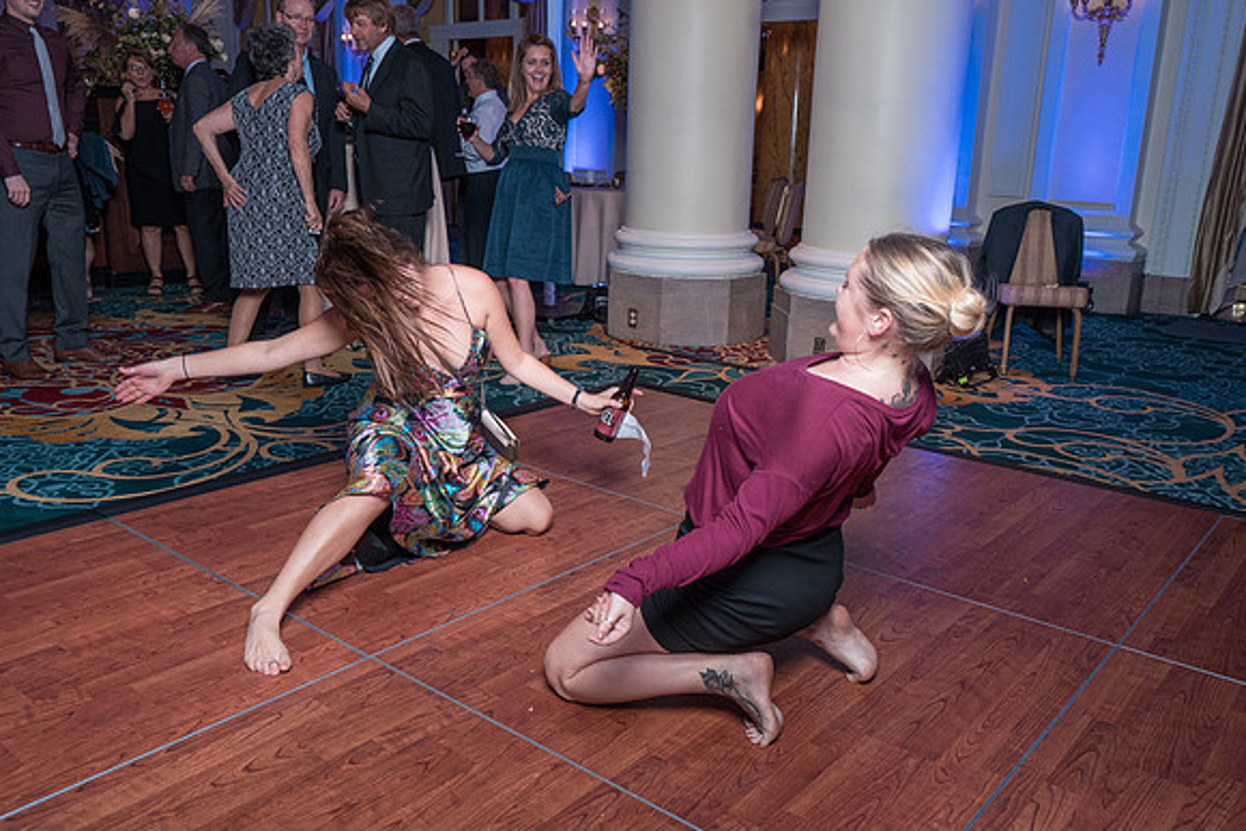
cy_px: 416
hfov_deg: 63.6
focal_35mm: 29
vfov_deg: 45.0
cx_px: 623
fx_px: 1004
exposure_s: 1/200
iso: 2000
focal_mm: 29
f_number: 5.6
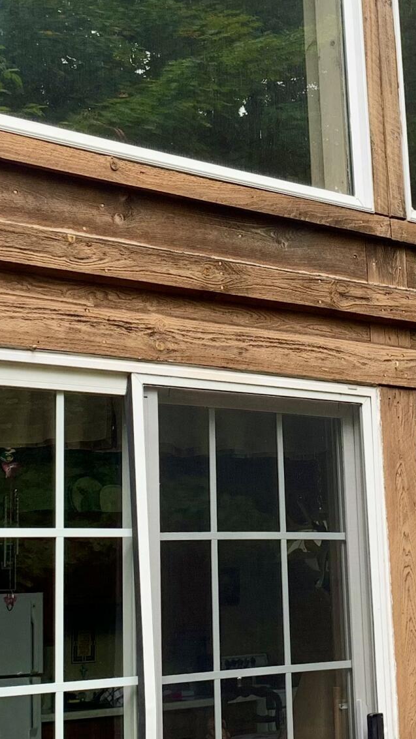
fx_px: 1471
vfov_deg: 28.0
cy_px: 231
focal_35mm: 75
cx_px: 337
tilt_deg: +14.1
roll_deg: +2.4
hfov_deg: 16.0
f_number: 1.8
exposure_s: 1/169
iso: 25
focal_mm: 4.25
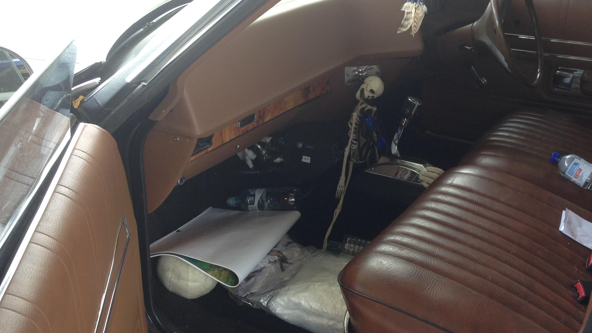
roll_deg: -0.3
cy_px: 206
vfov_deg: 26.4
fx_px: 706
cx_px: 349
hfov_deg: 45.3
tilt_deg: -26.5
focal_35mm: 45
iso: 50
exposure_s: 1/60
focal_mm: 4.12
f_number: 2.4
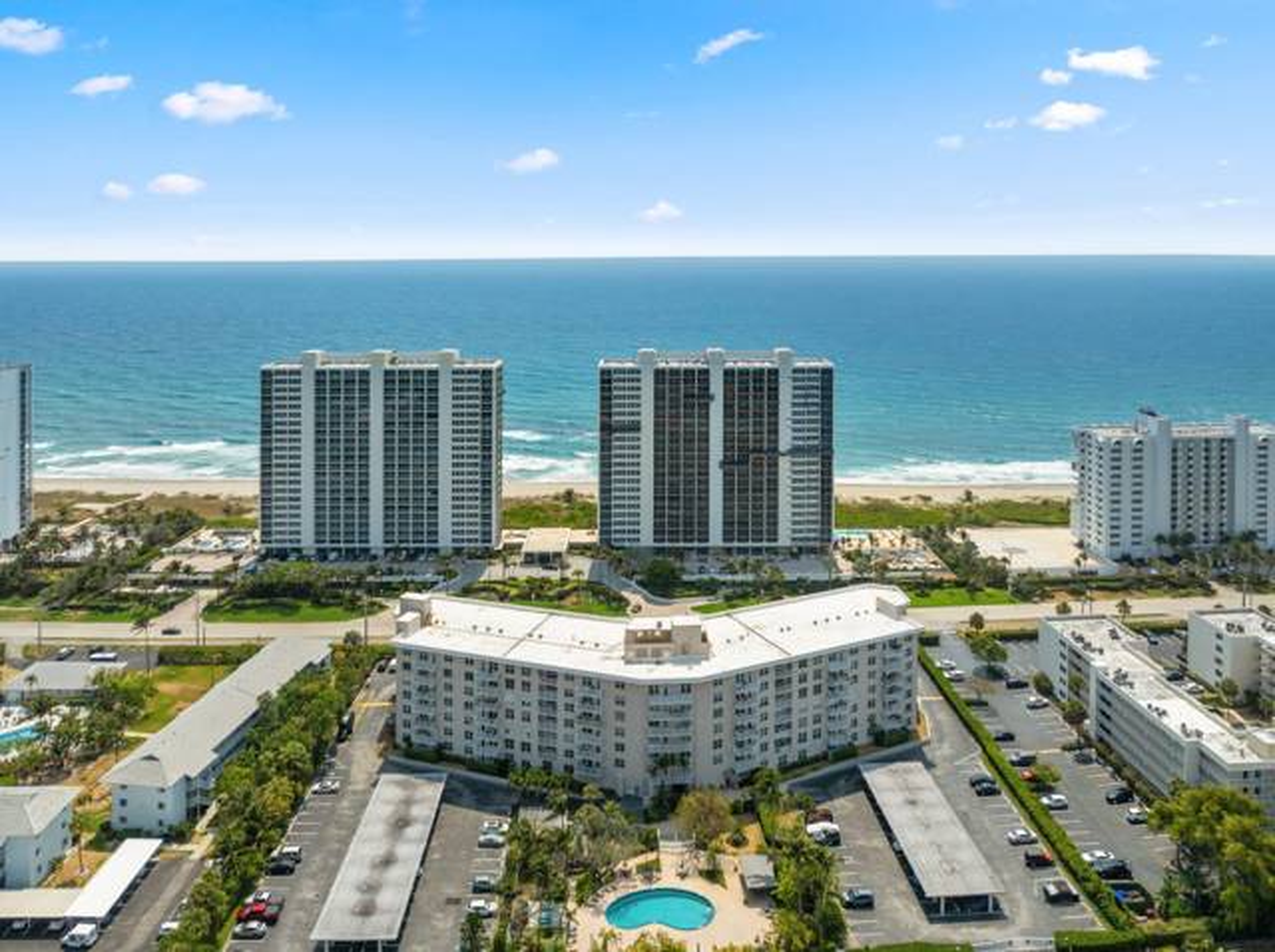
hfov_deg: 71.7
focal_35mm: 24
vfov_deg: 56.7
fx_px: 883
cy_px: 476
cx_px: 638
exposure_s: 1/5000
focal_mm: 12.29
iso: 110
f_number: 2.8
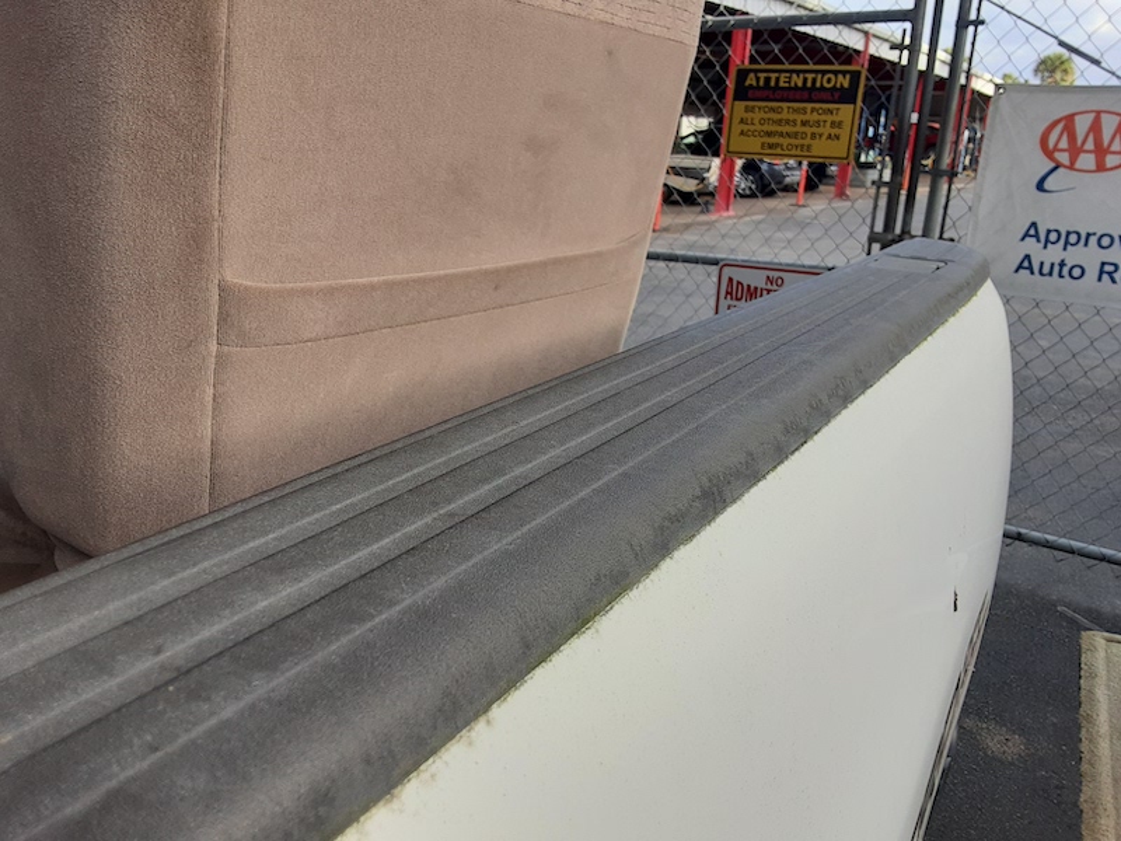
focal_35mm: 27
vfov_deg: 51.4
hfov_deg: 65.3
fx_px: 874
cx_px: 560
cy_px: 420
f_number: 1.9
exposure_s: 1/256
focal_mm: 2.91
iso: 40
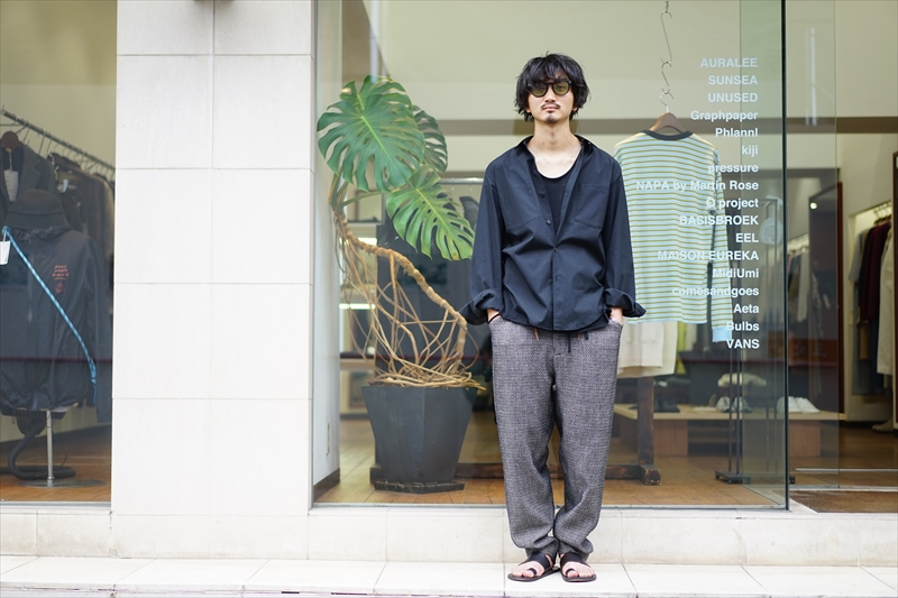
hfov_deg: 36.3
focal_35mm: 55
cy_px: 299
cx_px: 449
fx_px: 1372
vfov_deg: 24.6
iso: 100
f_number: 1.8
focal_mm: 55
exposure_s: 1/125
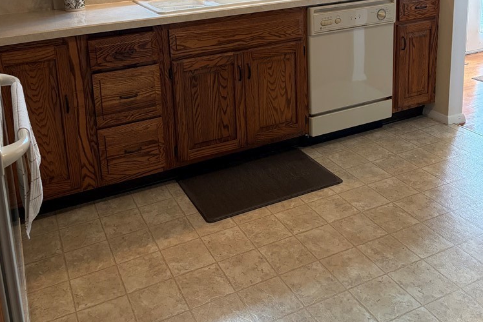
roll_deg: +3.3
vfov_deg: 34.1
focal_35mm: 37
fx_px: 496
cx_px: 240
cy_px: 35
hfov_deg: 51.9
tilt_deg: -10.2
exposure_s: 1/120
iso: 160
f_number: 1.6
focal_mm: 5.96
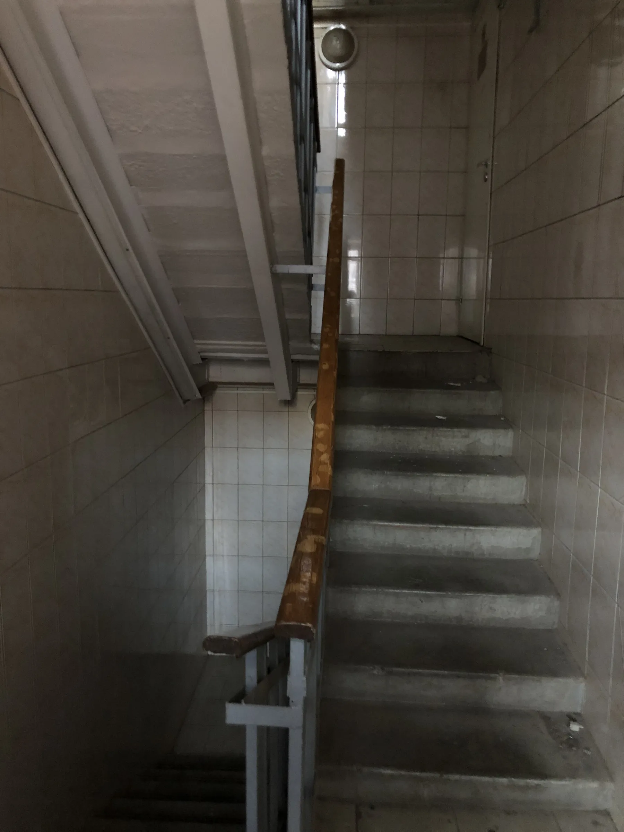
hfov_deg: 49.7
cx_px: 312
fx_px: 673
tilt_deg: -9.1
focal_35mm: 28
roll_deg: -1.6
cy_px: 416
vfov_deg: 63.4
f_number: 1.8
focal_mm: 4
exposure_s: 1/4
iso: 125
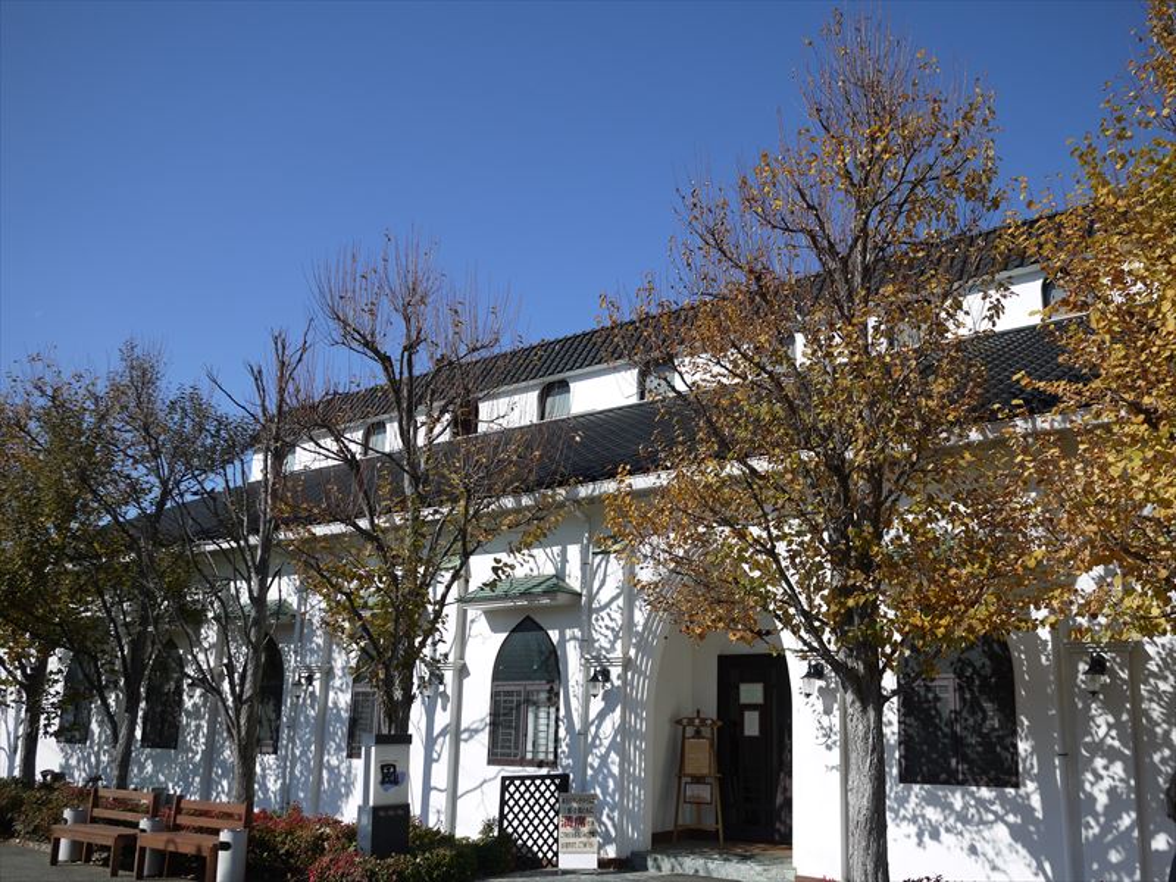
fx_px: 951
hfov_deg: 63.4
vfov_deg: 49.7
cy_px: 441
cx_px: 588
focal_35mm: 28
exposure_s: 1/1600
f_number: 4
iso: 100
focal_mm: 14
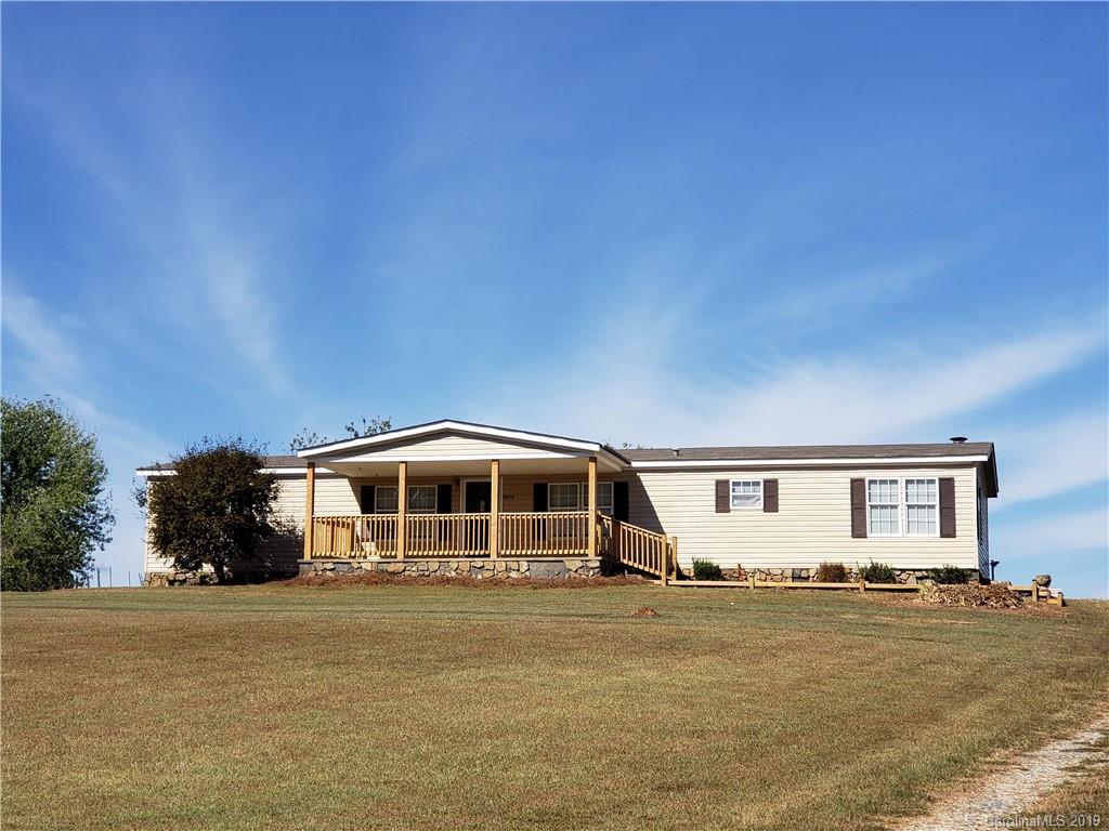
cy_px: 416
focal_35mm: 52
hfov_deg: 36.8
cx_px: 554
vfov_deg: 28.0
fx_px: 1666
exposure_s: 1/885
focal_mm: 6
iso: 32
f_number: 2.4
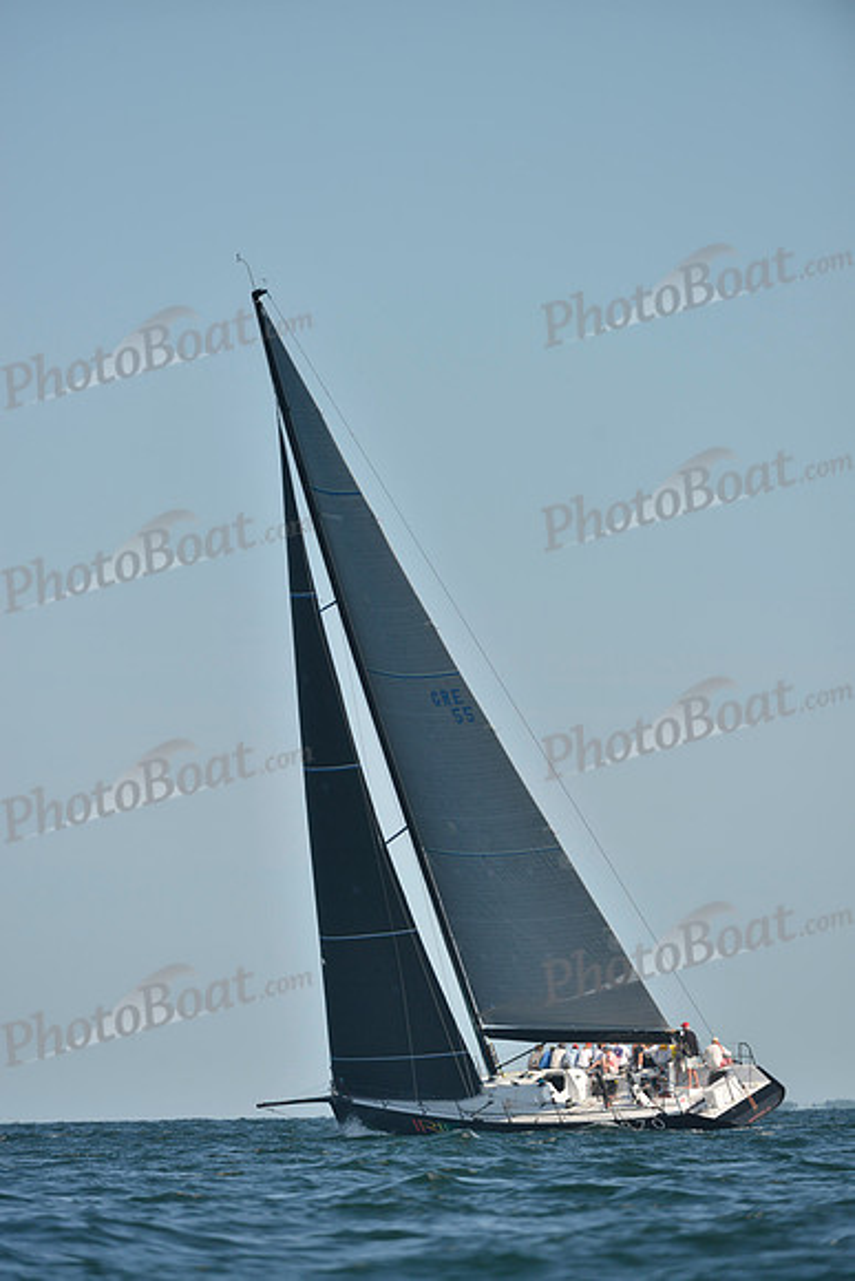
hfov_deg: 4.6
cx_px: 428
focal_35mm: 300
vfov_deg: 6.9
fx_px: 10680
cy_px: 640
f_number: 5
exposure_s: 1/2000
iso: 280
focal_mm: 300
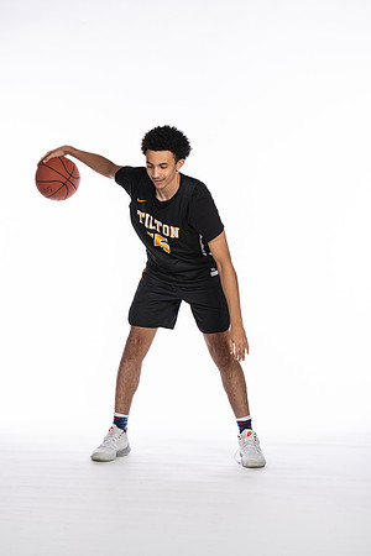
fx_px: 1739
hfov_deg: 12.2
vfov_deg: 18.2
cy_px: 278
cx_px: 186
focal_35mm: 112
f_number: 5.6
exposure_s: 1/100
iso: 100
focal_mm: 75
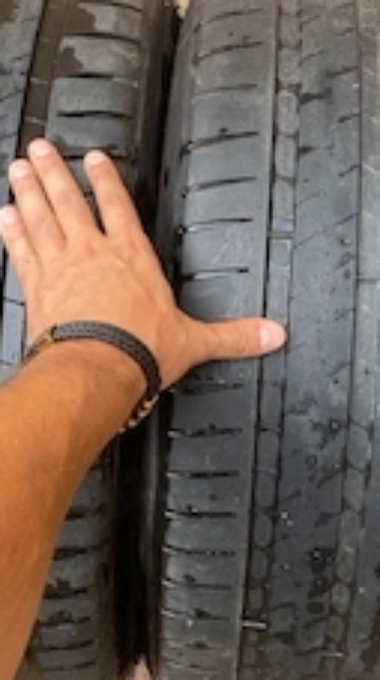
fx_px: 899
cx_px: 186
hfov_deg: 23.9
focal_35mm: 50
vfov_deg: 41.3
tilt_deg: -54.4
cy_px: 300
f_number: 1.8
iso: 32
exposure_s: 1/236
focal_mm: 4.25
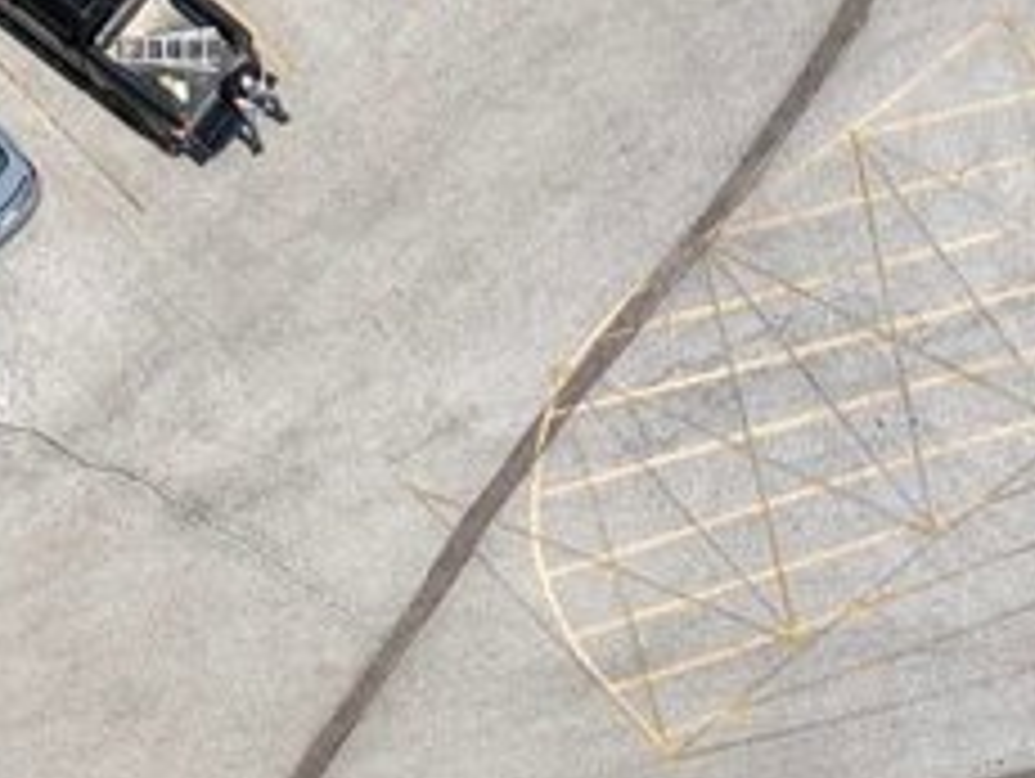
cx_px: 644
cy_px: 1835
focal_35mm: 125
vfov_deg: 10.4
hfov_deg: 15.7
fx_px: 3741
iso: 100
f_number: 1.8
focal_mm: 8.67
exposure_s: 1/3000
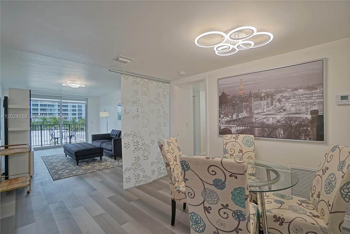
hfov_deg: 100.4
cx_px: 175
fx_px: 146
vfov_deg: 77.4
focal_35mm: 15
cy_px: 117
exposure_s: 1/40
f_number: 5.6
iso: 320
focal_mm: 10
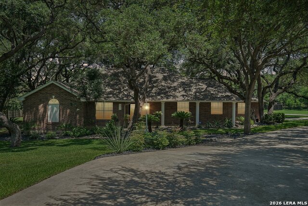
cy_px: 103
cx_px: 154
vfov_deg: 45.0
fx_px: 248
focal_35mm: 29
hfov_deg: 63.6
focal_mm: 29
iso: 200
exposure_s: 1/200
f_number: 8
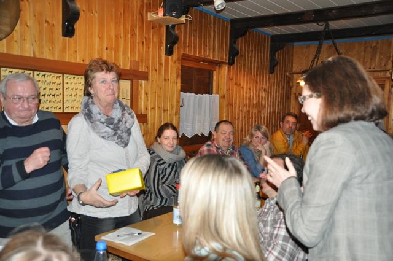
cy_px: 130
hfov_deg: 53.2
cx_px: 196
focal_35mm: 36
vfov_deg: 36.8
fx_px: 392
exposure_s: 1/60
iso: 800
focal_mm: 24
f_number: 3.8
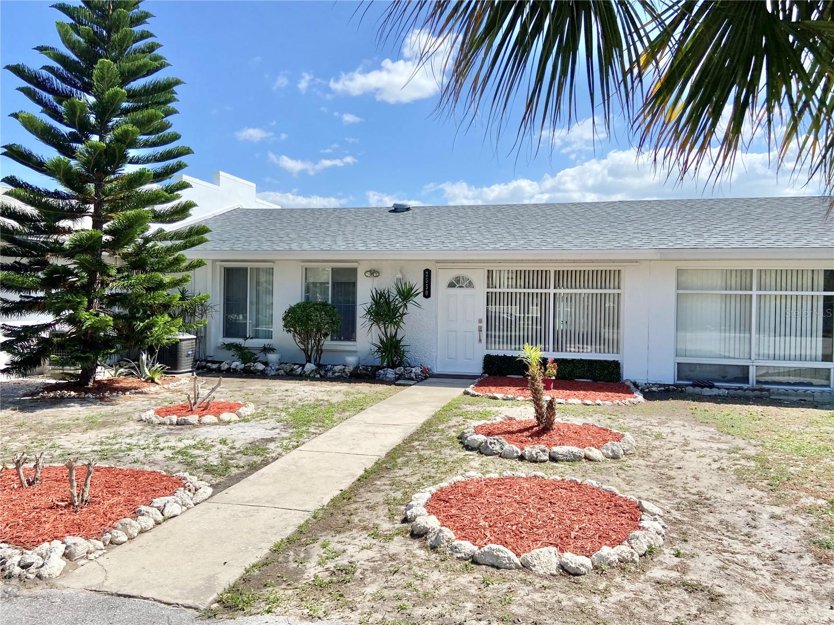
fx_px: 626
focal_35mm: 26
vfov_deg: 53.1
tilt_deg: -1.4
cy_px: 312
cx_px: 417
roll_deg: -1.4
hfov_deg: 67.3
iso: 32
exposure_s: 1/3610
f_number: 1.8
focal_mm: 4.25
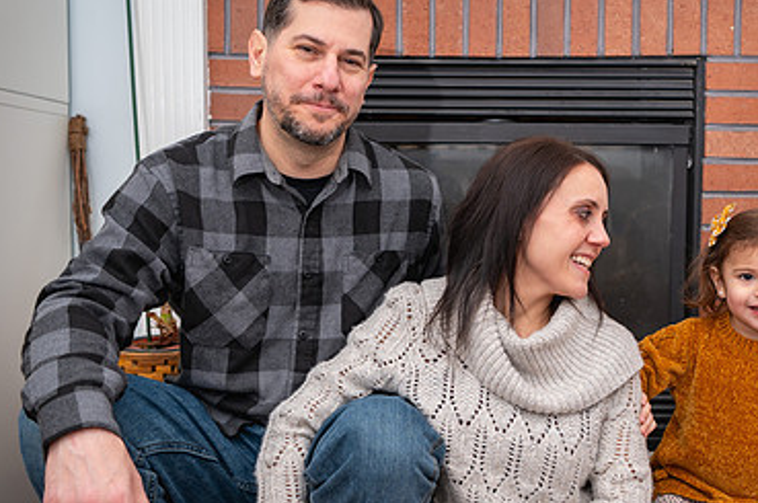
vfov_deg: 31.1
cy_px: 262
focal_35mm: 43
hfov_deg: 44.8
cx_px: 503
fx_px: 904
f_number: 2.8
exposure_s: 1/125
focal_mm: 24
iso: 200
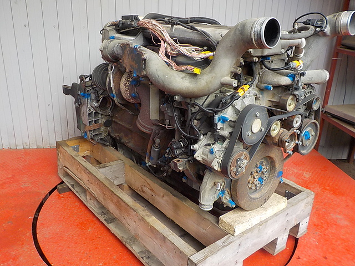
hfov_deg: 60.0
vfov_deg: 46.8
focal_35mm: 30
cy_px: 133
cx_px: 178
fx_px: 308
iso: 125
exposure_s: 1/40
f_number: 3.3
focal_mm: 4.1
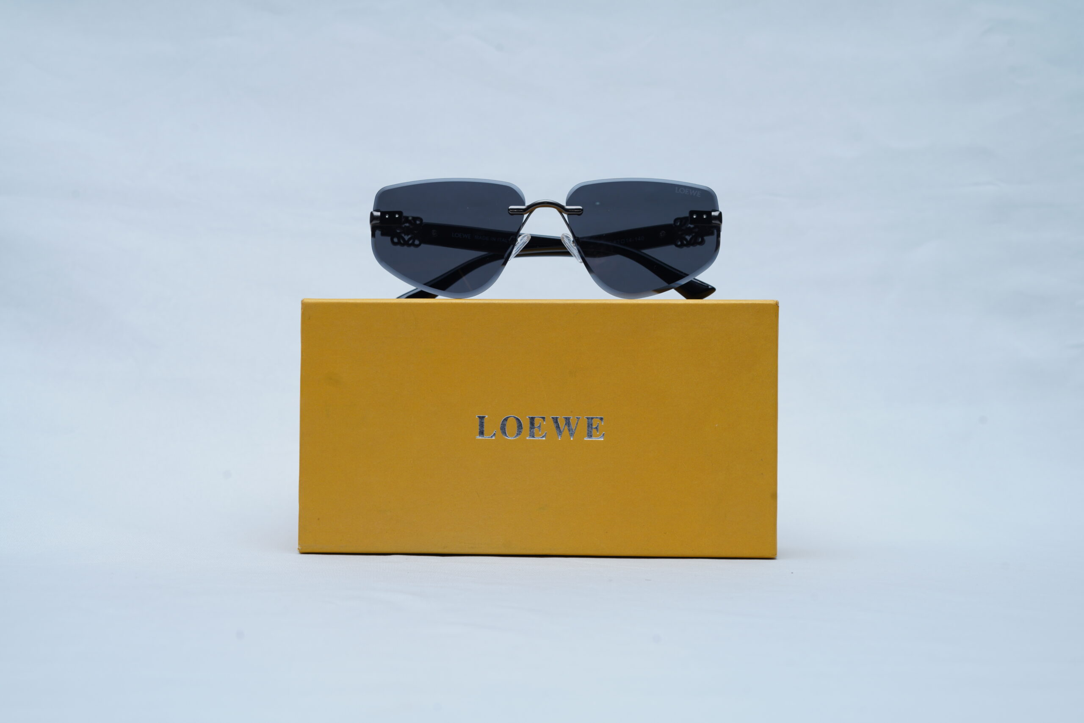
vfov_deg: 27.0
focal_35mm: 50
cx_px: 542
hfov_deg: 39.6
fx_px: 1506
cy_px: 362
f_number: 9
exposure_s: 1/160
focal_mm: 50
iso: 125
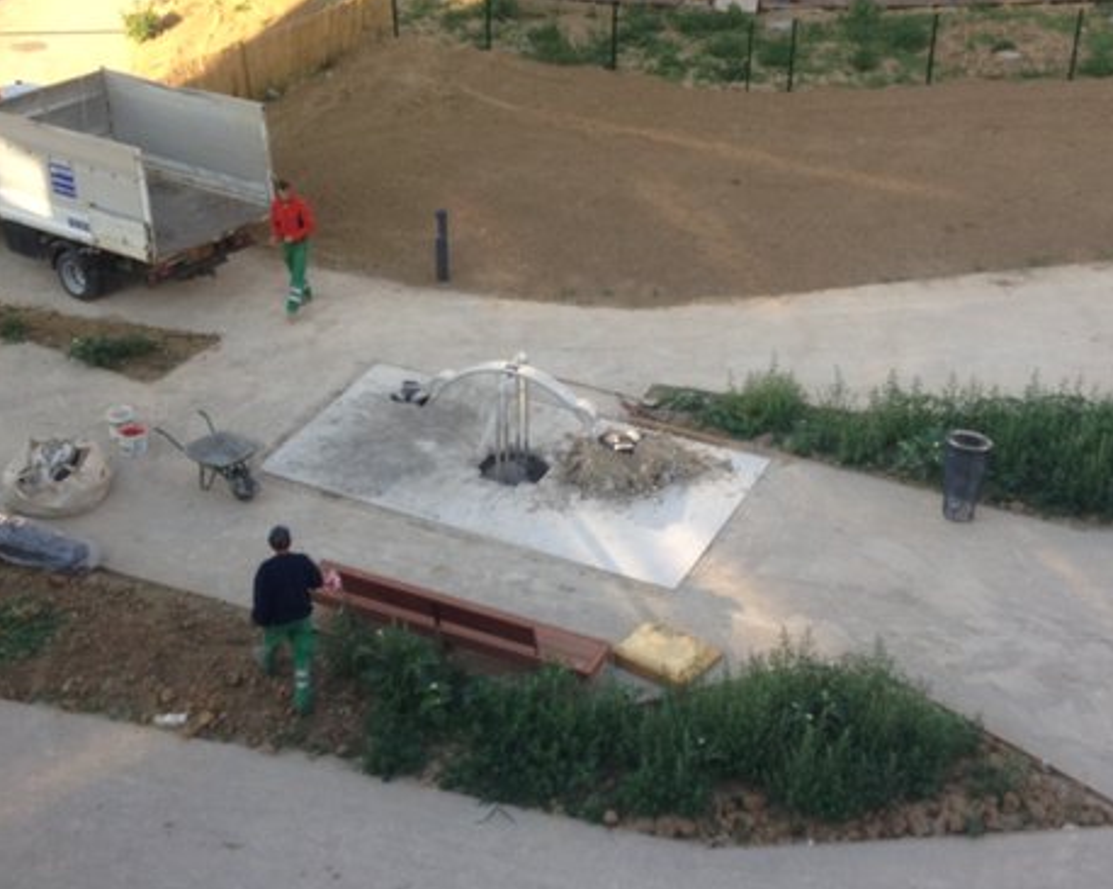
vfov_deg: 27.1
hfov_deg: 33.6
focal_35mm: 56
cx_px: 554
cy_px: 387
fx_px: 1844
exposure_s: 1/255
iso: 64
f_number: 2.4
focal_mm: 4.28
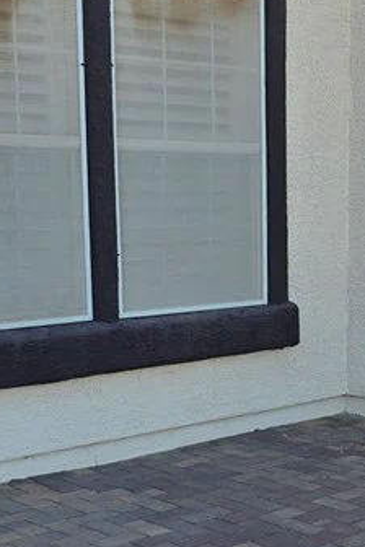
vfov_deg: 27.6
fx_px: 1110
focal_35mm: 73
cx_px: 298
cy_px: 355
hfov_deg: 18.5
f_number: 1.7
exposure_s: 1/1770
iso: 80
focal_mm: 6.3
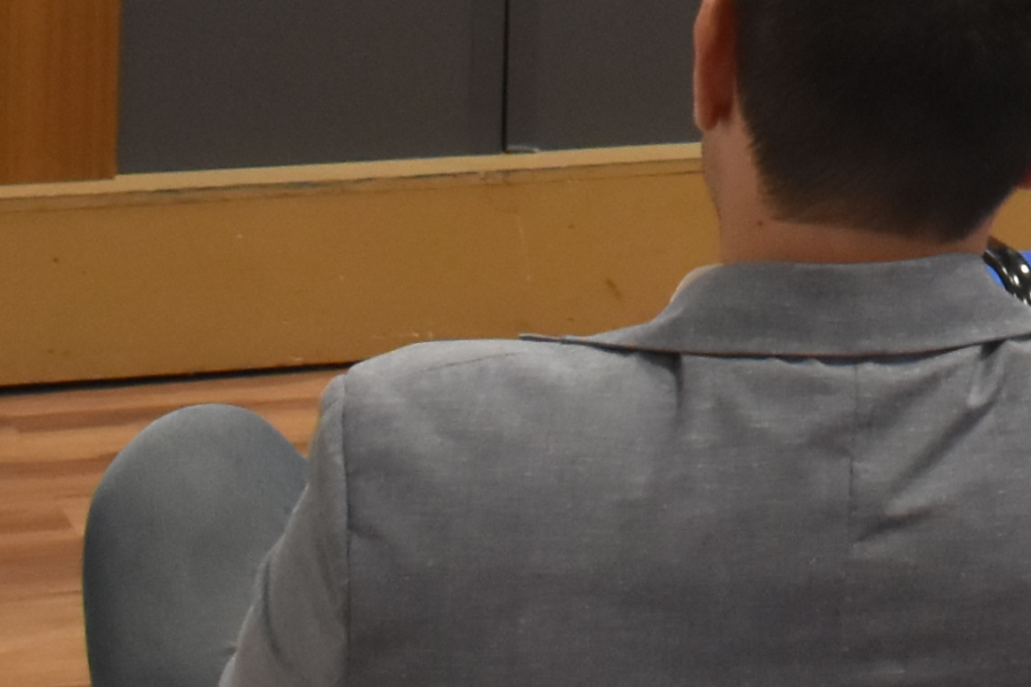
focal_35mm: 179
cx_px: 1745
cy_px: -668
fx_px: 5115
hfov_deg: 10.9
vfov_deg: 7.4
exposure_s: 1/125
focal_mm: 23
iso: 1600
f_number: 5.6
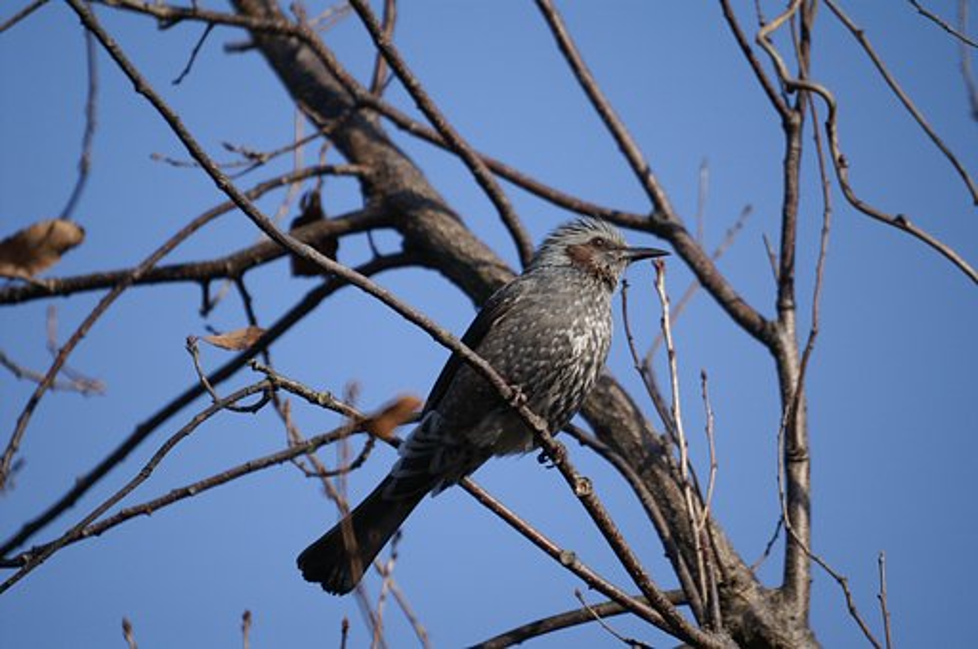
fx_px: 20349
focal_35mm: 750
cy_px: 324
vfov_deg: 1.8
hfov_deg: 2.8
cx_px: 489
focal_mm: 500
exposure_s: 1/1500
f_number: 8
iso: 400
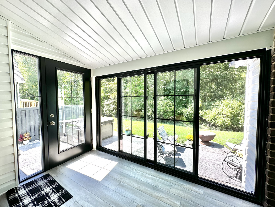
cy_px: 104
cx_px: 138
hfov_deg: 102.1
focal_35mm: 14
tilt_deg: -2.8
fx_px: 111
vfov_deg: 85.7
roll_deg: +0.2
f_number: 2.2
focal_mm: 2.22
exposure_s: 1/165
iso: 40
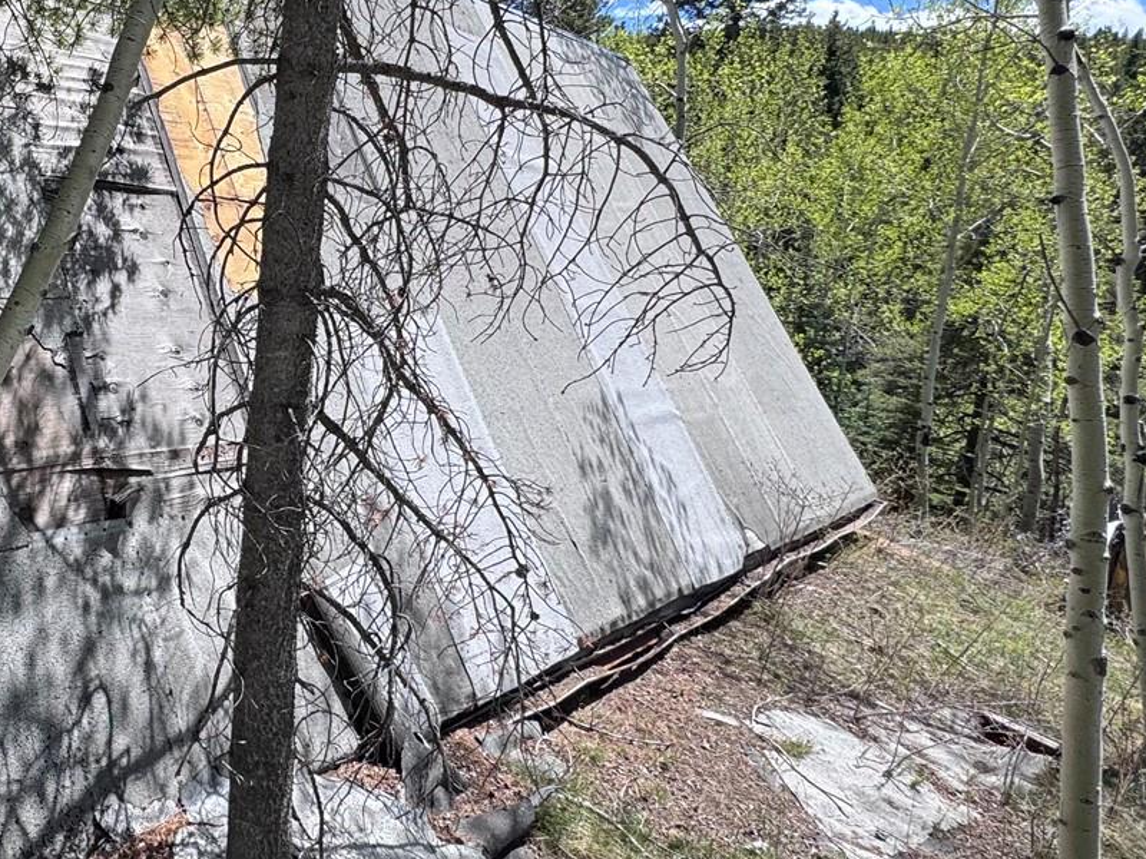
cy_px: 299
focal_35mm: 28
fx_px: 927
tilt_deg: -3.9
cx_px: 129
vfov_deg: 49.0
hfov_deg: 55.6
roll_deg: -0.8
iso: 50
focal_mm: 2.22
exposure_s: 1/1048
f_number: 2.2
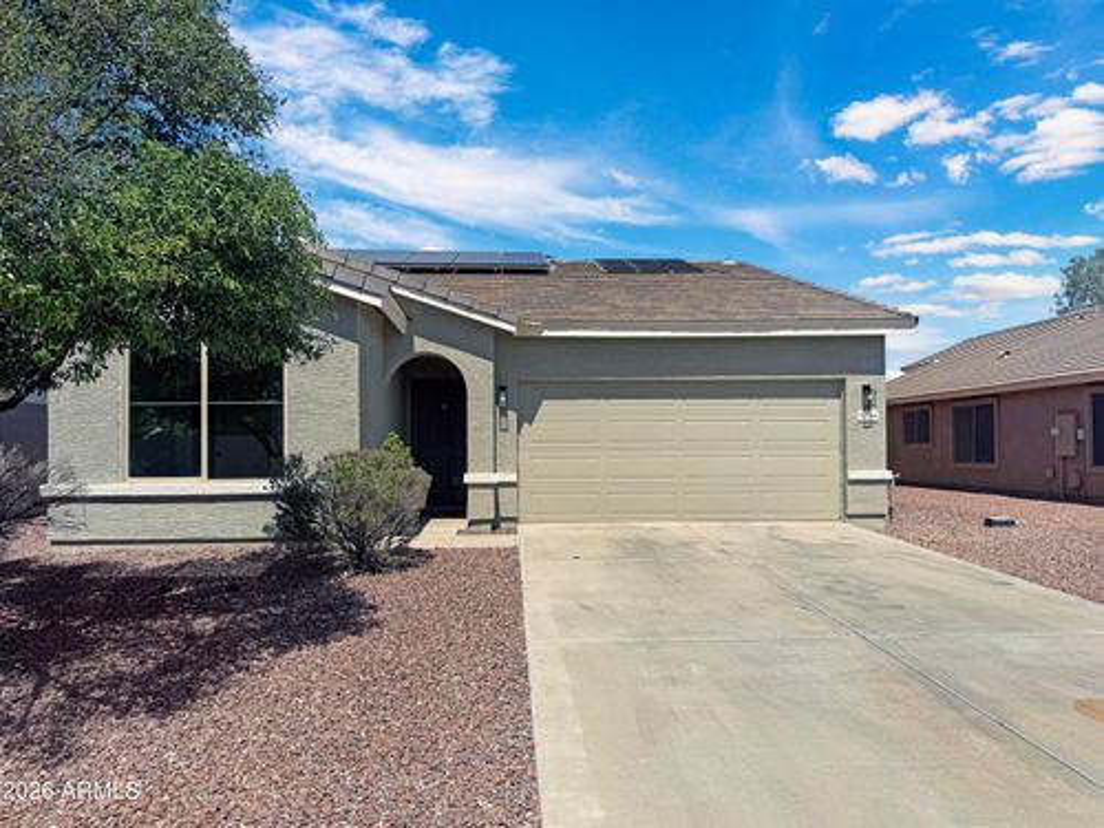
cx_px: 552
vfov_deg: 56.8
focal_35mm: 24
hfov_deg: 71.6
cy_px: 414
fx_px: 765
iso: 80
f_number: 1.78
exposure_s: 1/8130
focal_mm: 6.76
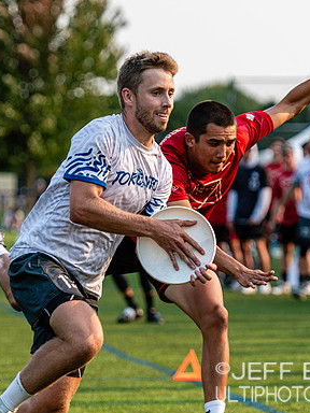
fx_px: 3379
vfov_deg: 7.0
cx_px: 144
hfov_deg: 5.3
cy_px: 207
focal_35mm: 283
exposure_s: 1/1250
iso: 125
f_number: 3.2
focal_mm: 130
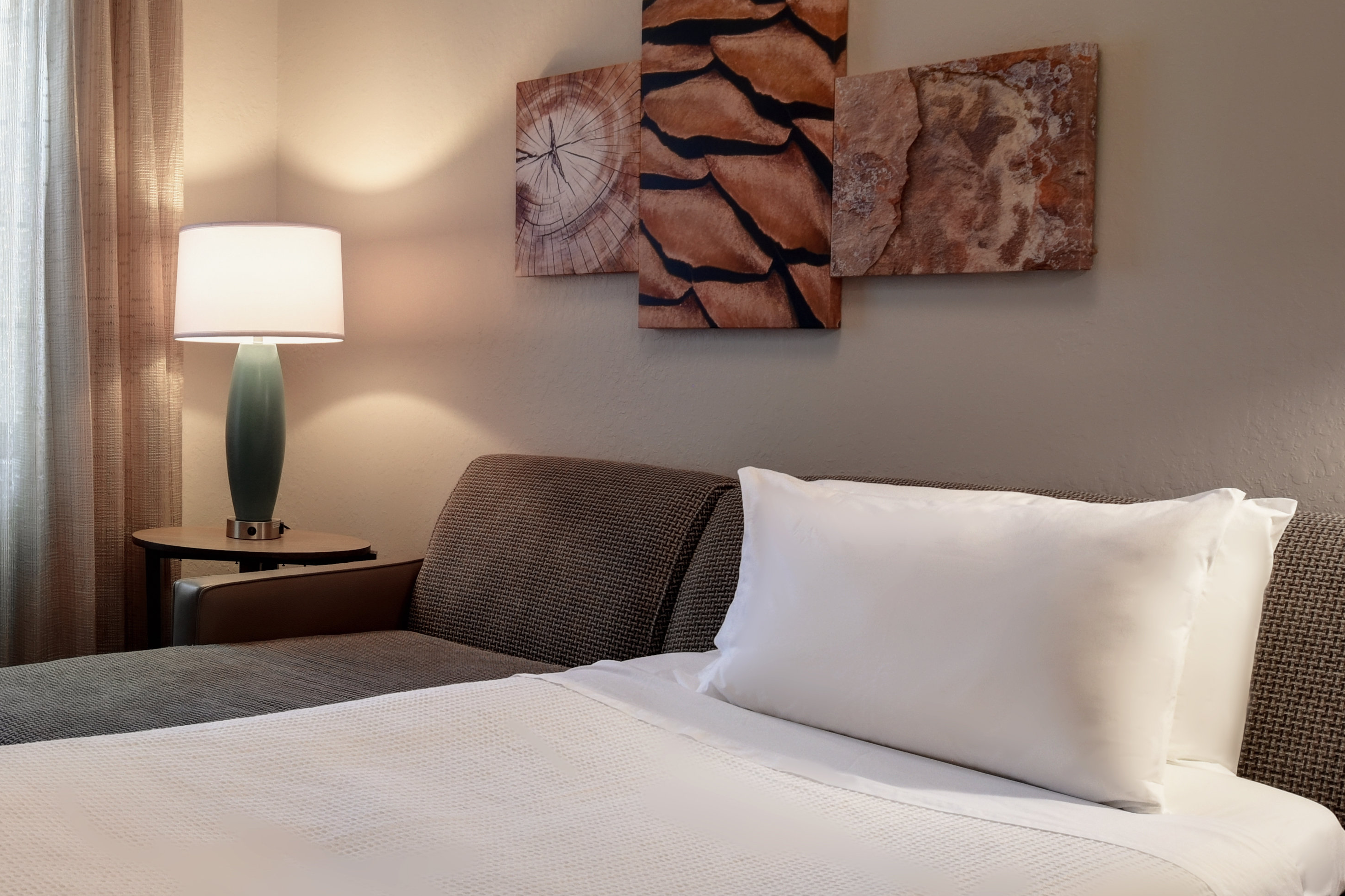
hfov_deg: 45.0
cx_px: 197
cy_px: 400
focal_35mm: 40
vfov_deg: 33.3
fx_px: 1495
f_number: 7.1
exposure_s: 1/6
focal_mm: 13
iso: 250
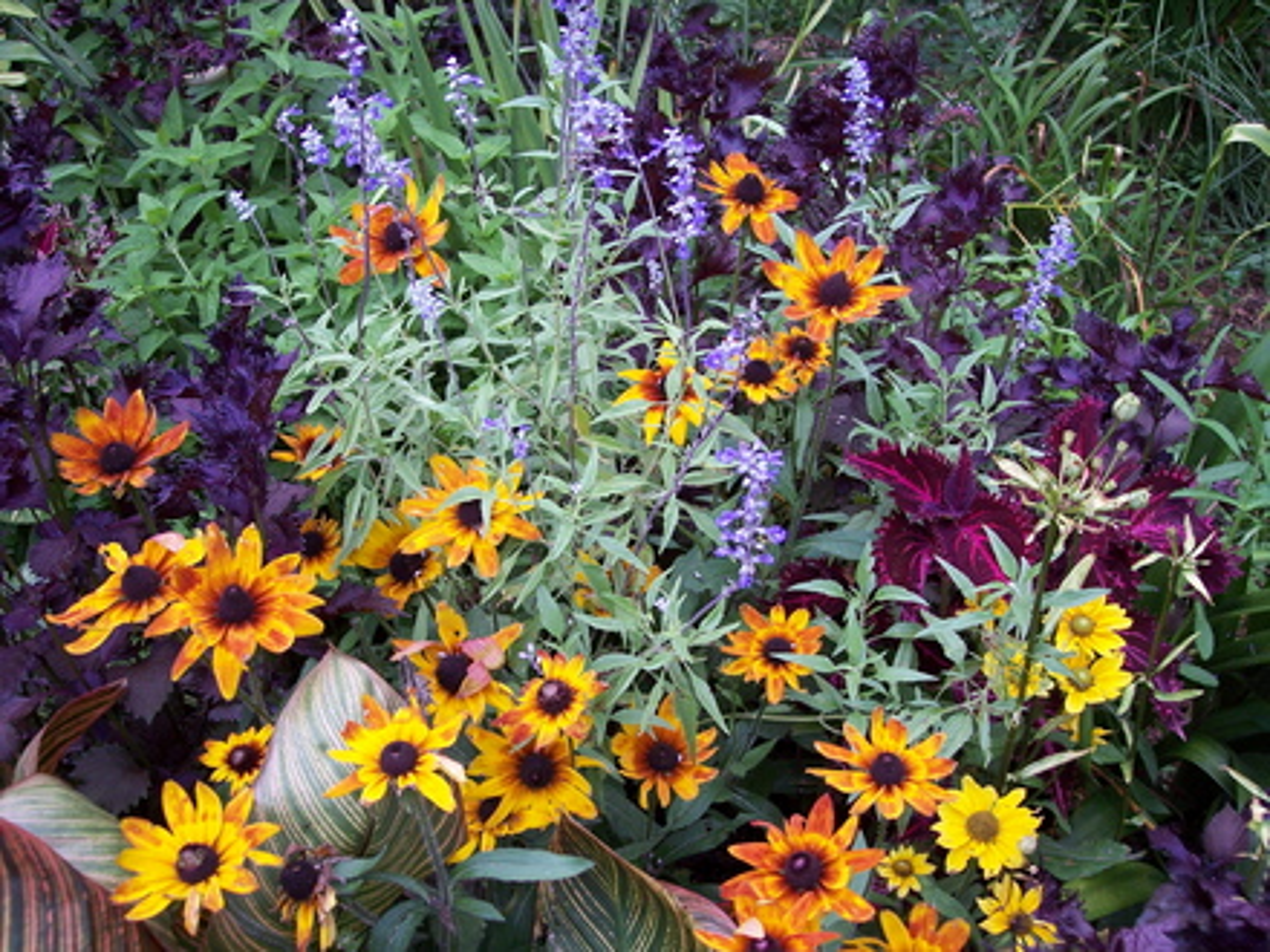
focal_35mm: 39
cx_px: 635
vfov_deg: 36.8
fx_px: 1431
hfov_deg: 47.9
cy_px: 476
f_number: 3.4
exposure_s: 1/45
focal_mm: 8
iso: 100
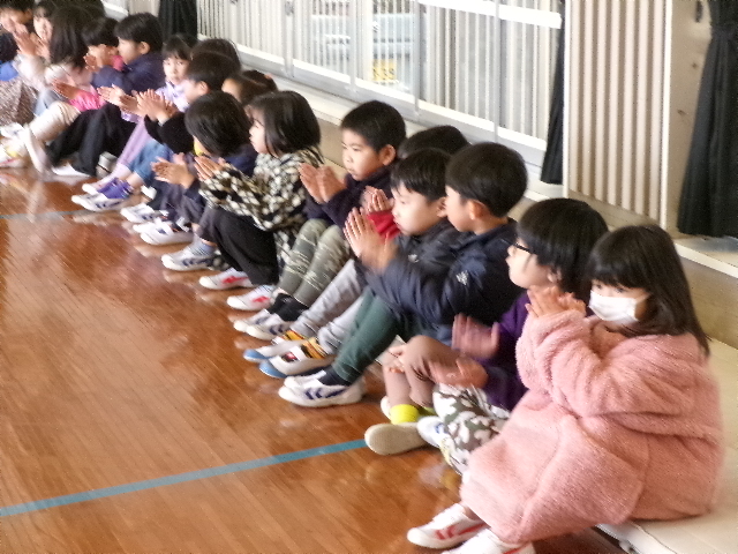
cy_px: 277
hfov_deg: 20.7
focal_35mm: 95
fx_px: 2025
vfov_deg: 15.6
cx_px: 369
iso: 560
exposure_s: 1/34
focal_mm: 16.9
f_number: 5.8
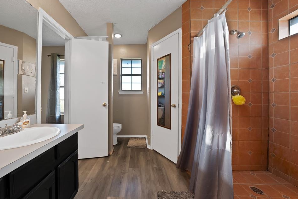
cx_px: 140
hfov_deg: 108.2
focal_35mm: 13
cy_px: 96
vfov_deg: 85.4
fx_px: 108
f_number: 9
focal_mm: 12
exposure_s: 1/8
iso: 640
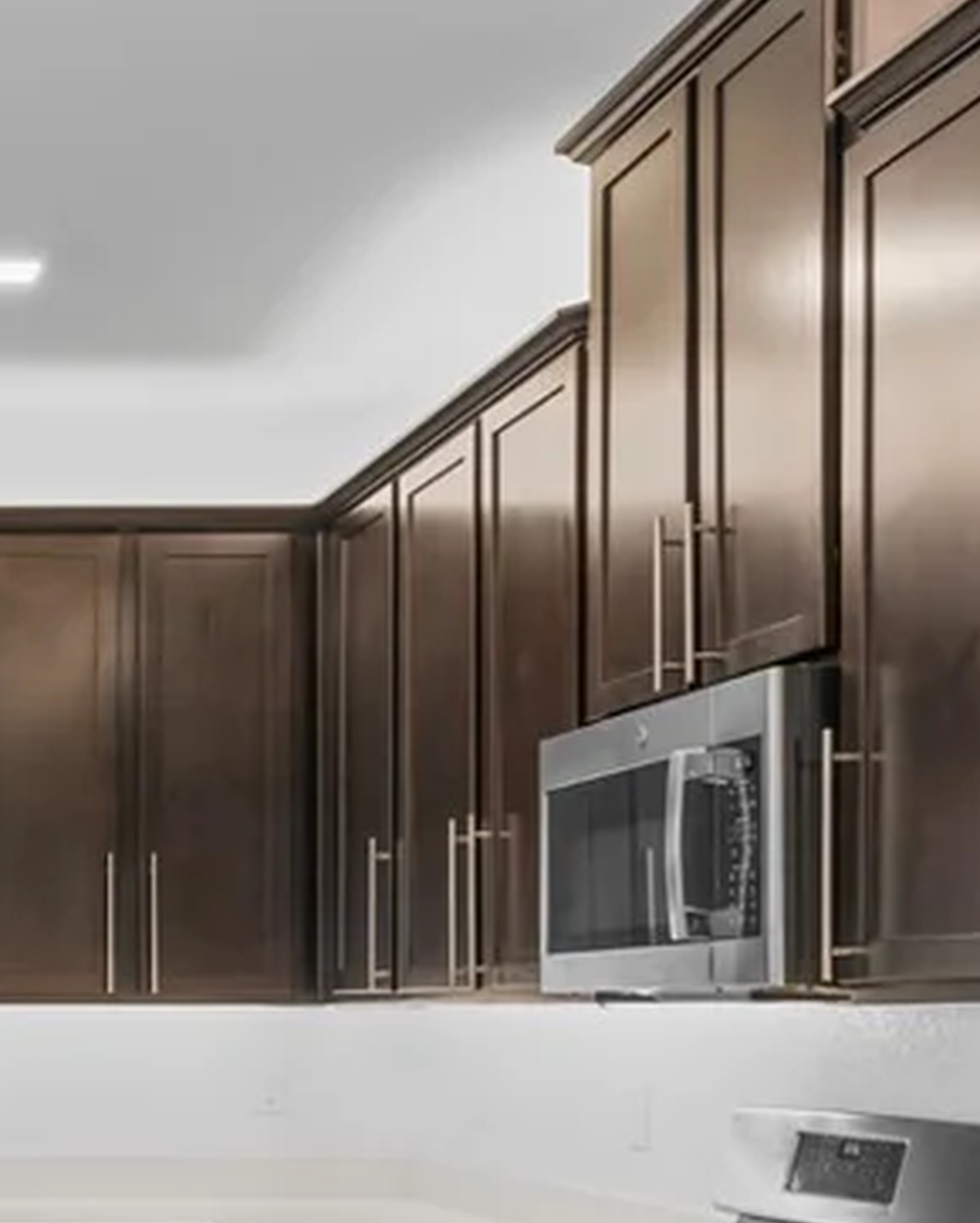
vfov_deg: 30.0
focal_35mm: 61
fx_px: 2210
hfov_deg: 22.1
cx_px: -338
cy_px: 1032
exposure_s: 1/2
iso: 400
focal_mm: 23
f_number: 8
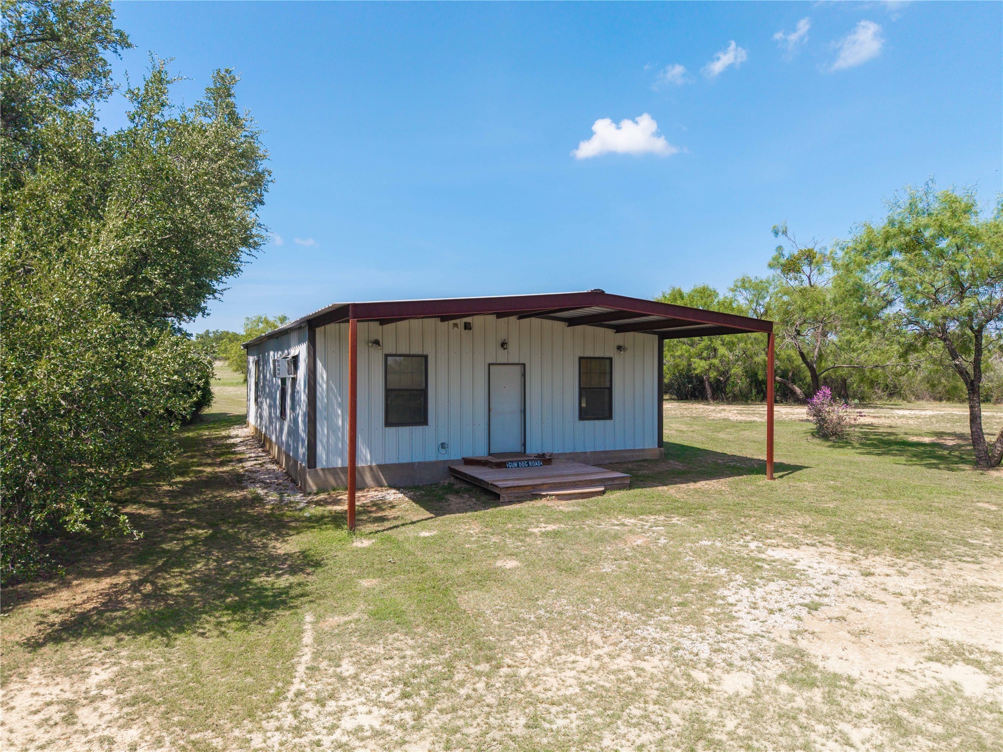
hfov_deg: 71.6
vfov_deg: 56.8
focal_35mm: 24
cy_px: 376
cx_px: 502
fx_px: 695
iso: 130
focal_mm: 8.67
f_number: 1.8
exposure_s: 1/2500
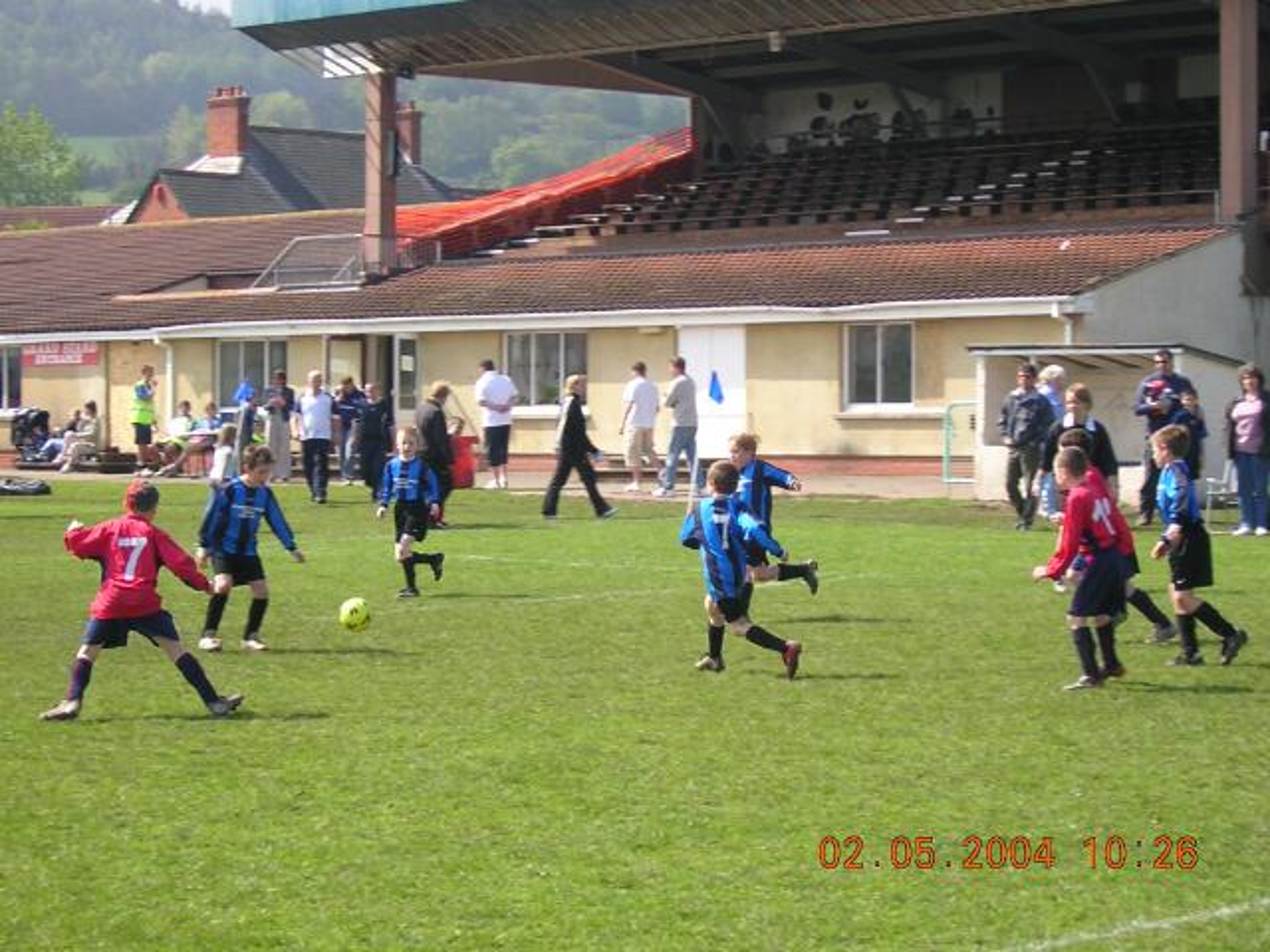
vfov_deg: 13.7
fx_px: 3962
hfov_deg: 18.2
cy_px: 476
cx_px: 635
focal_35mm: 108
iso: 100
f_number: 4.7
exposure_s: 1/195
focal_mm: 14.1
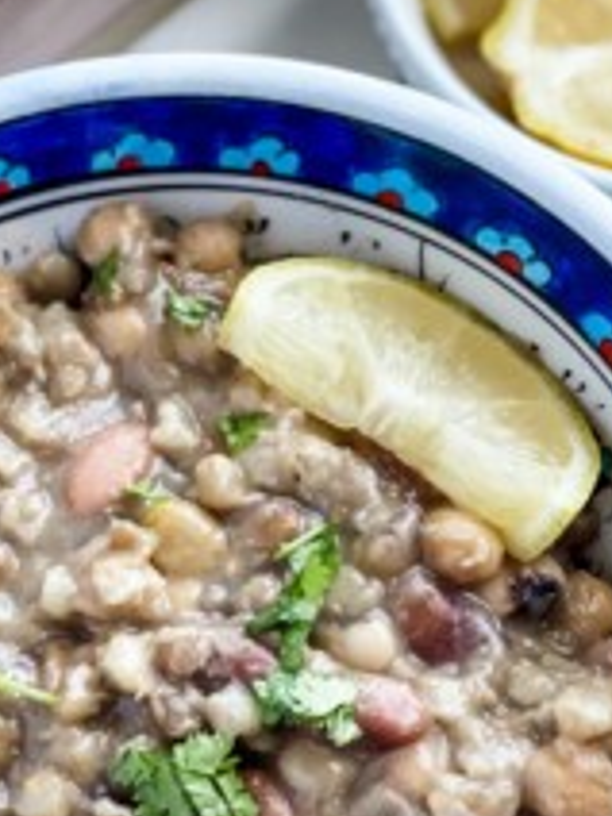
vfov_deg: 16.7
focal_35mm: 118
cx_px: 185
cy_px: 323
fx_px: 2782
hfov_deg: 12.5
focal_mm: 6
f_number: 2
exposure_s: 1/60
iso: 160
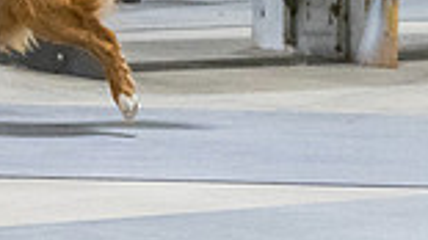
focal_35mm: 343
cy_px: -234
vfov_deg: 3.5
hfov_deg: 6.3
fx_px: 3891
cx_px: -73
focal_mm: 75
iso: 6400
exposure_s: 1/400
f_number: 3.2
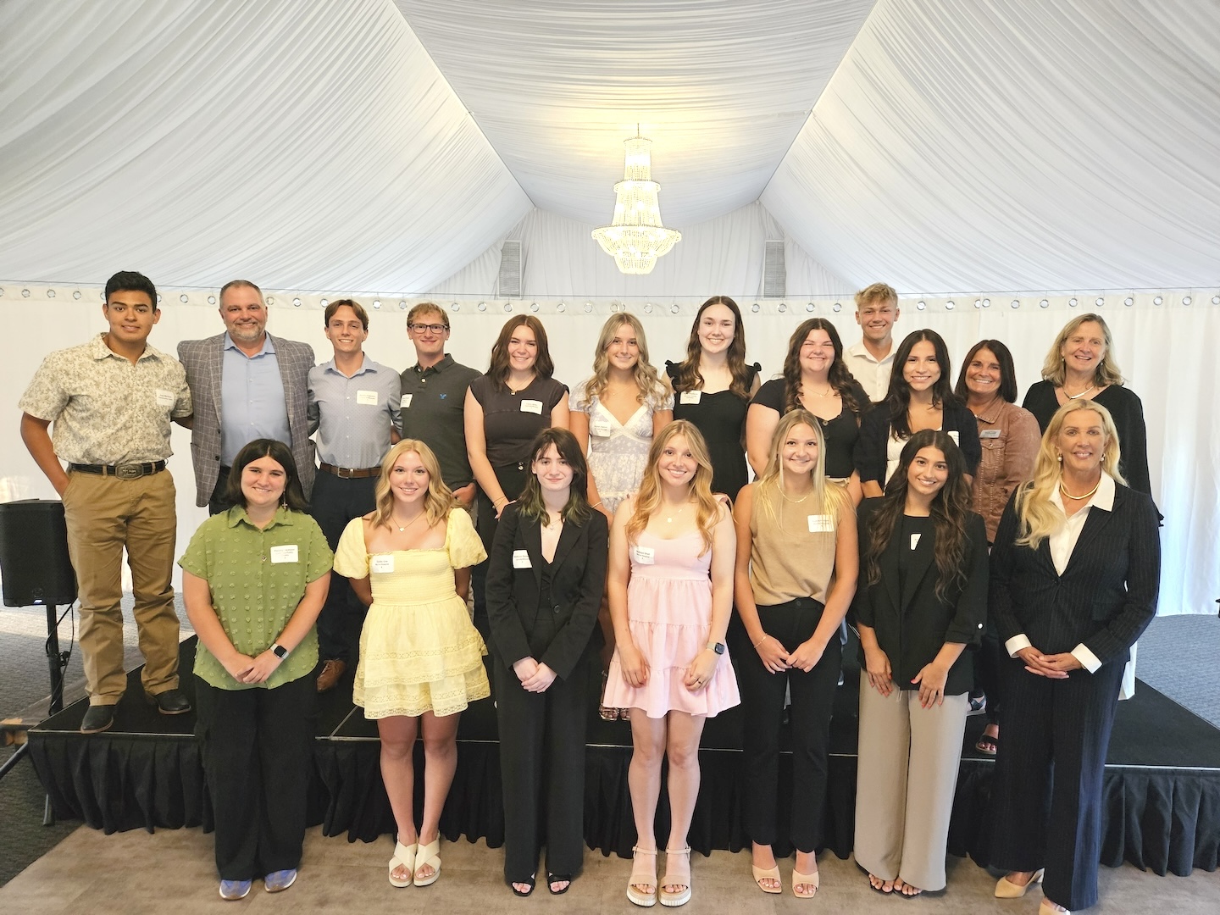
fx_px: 811
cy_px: 458
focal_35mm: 23
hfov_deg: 73.9
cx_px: 610
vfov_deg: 58.9
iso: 1000
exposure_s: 1/120
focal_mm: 5.4
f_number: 1.8
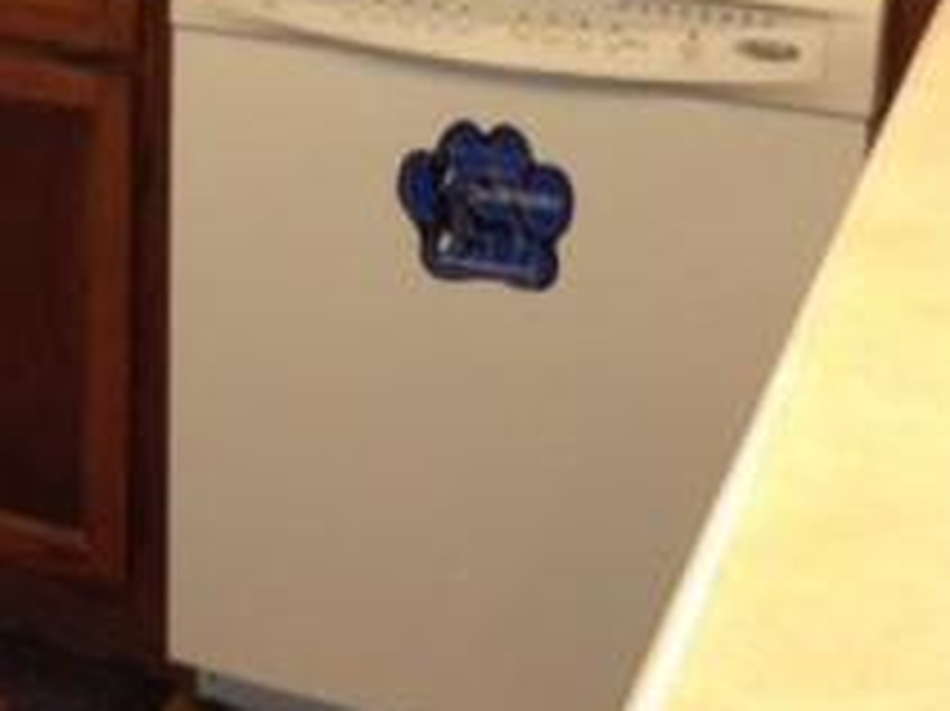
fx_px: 2743
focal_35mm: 100
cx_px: -290
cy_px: -140
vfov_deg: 14.3
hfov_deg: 18.3
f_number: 2.4
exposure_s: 1/20
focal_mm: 4.13
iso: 125
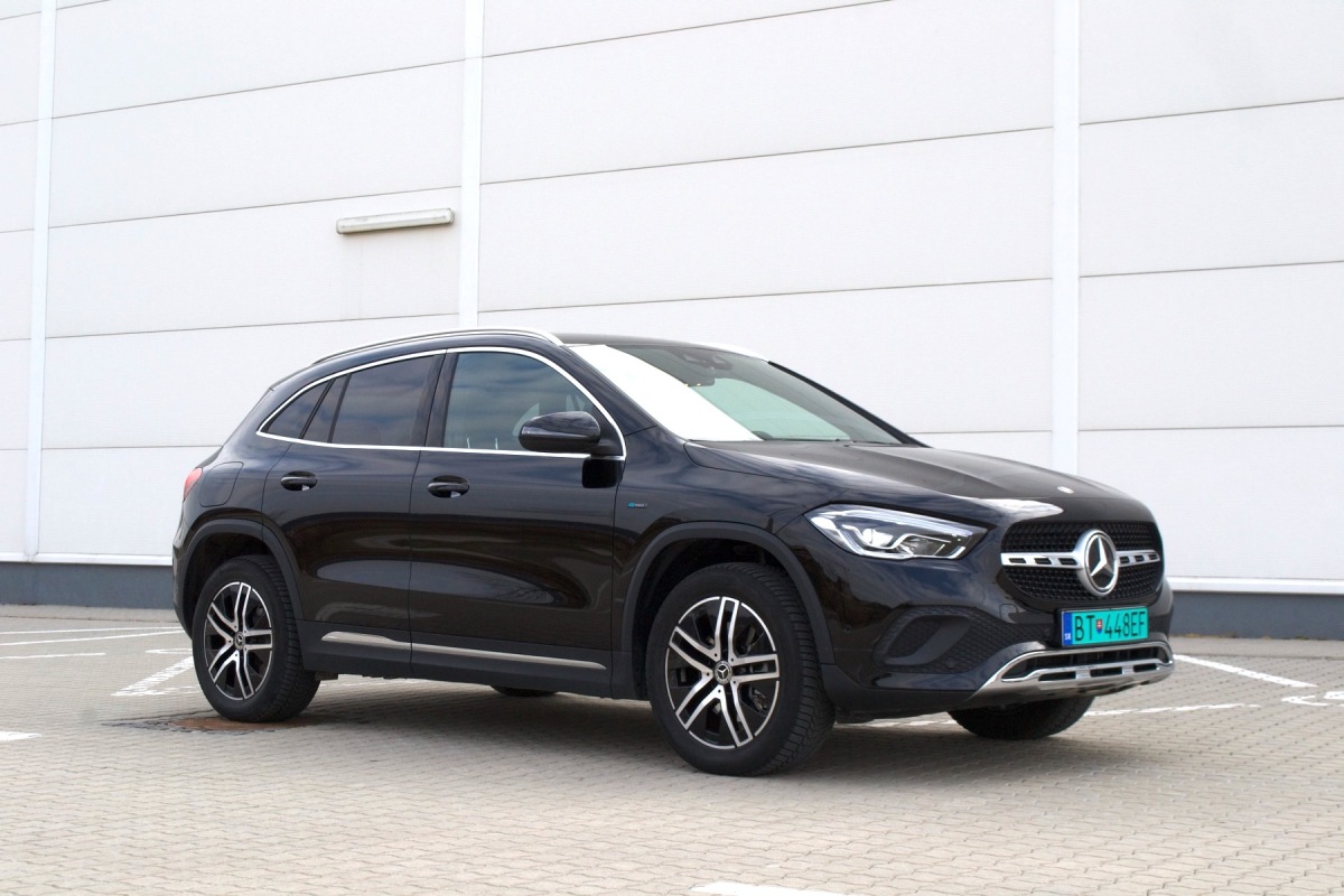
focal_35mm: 52
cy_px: 448
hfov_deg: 37.9
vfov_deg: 25.8
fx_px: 1960
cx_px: 672
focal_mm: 35
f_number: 10
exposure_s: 1/320
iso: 400
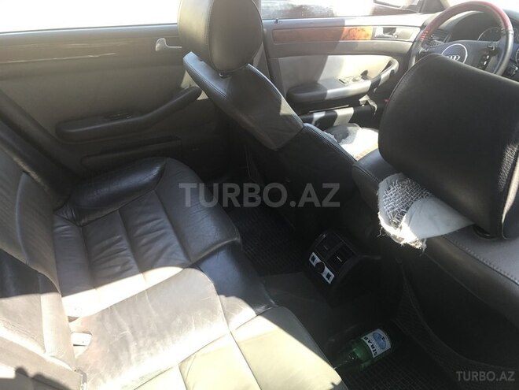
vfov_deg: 49.7
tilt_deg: -30.1
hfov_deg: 63.4
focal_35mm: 28
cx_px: 260
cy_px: 195
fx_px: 420
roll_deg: -0.5
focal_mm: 3.99
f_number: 1.8
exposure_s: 1/100
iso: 25
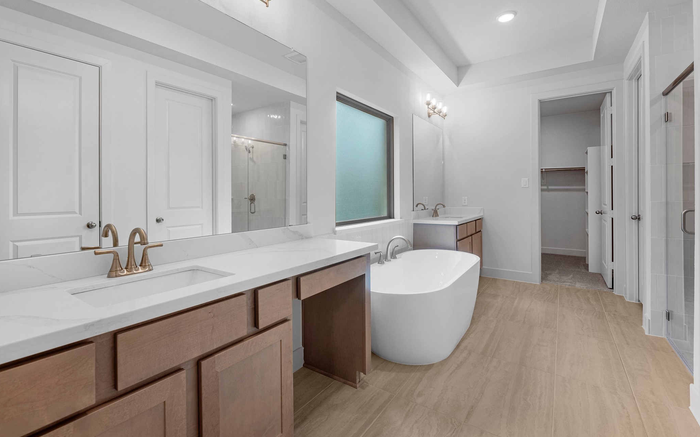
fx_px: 286
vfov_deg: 74.6
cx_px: 353
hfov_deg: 101.5
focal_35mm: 15
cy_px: 197
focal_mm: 14
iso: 250
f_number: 9
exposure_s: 1/6
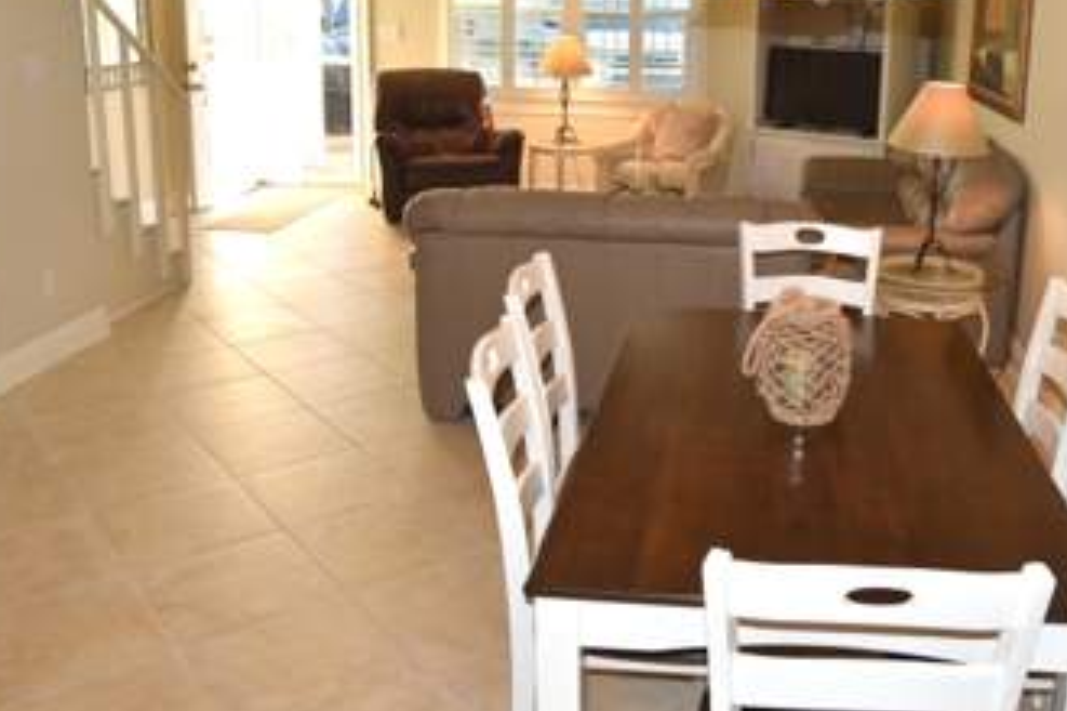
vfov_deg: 37.3
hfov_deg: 53.7
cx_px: 681
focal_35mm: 35
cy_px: 218
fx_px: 1037
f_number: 5.6
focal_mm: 24
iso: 450
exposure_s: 1/125
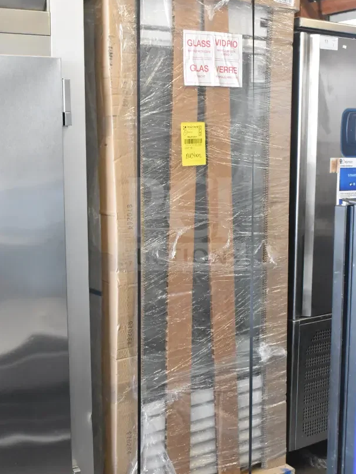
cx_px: 179
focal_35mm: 48
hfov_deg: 30.5
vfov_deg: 40.0
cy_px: 224
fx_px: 652
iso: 6400
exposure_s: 1/160
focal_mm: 29
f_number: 6.3
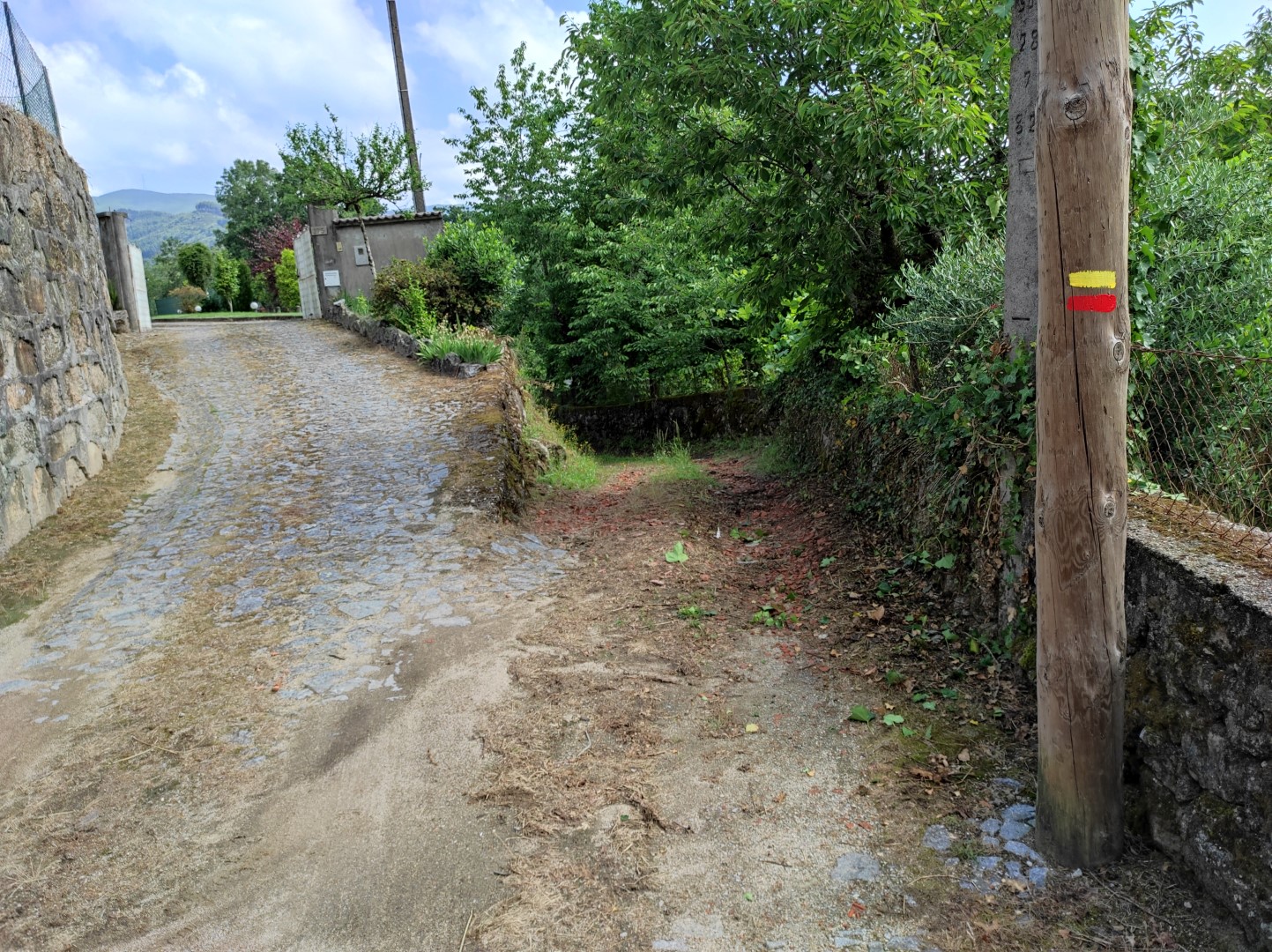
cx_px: 636
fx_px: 918
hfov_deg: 69.4
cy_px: 476
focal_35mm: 25
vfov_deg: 54.8
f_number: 1.89
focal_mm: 5.43
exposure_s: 1/413
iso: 100
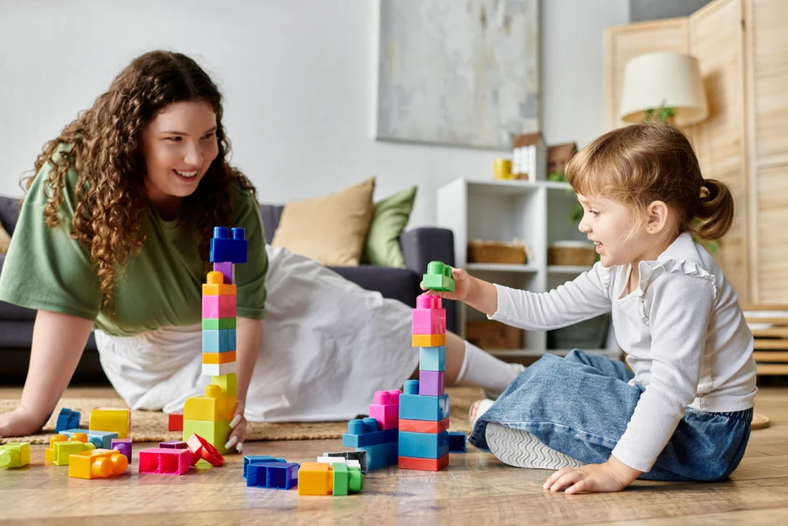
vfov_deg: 37.9
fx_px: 766
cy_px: 263
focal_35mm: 35
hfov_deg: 54.4
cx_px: 394
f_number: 2.8
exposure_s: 1/200
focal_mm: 35
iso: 320
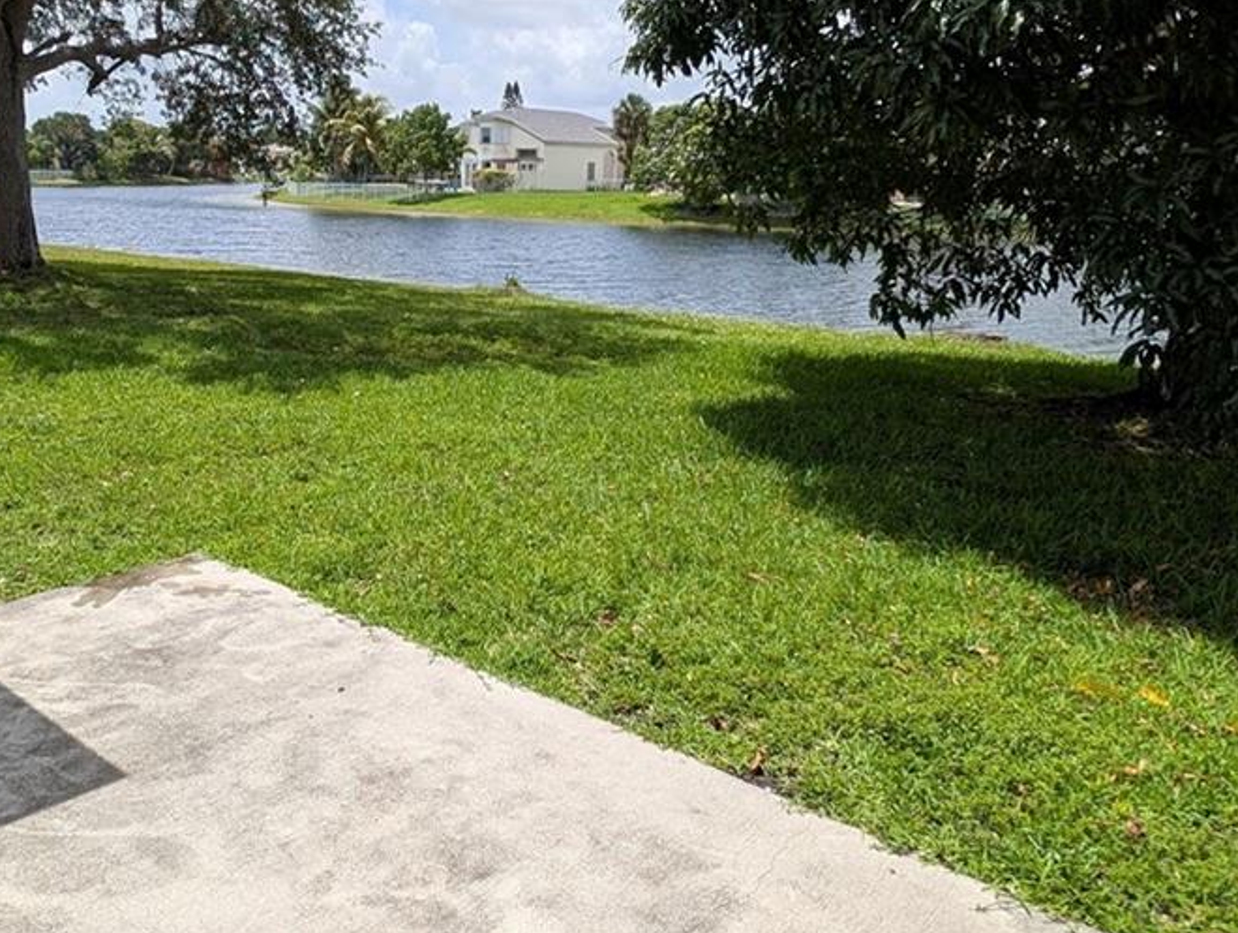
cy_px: 368
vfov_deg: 48.0
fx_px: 1039
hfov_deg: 60.9
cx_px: 482
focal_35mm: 29
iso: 44
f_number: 1.95
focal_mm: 2.23
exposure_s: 1/2179
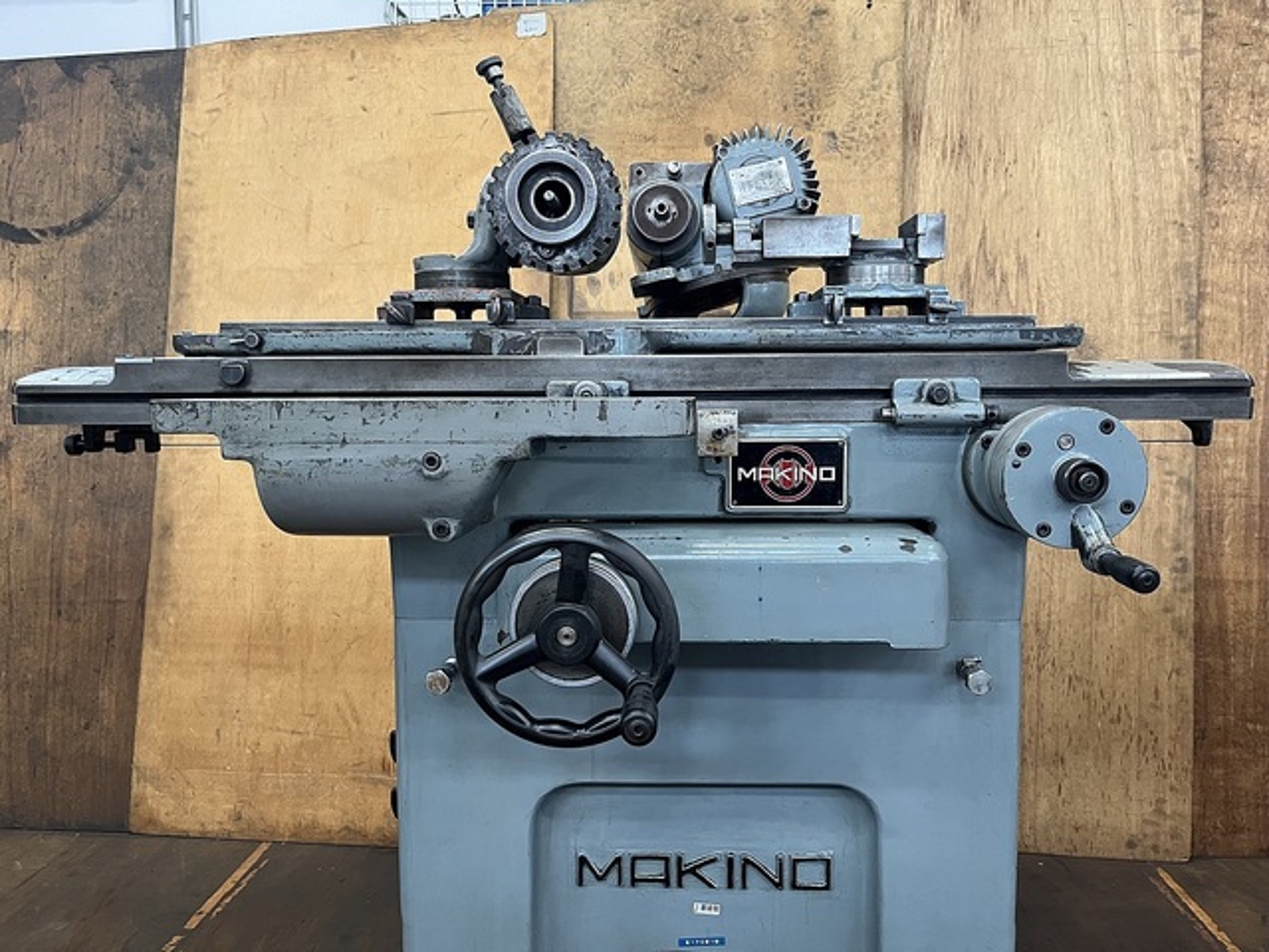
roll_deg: +0.7
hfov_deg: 67.3
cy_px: 476
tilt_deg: -6.3
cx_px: 634
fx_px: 953
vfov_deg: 53.1
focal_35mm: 26
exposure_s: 1/60
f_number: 1.6
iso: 200
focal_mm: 5.1
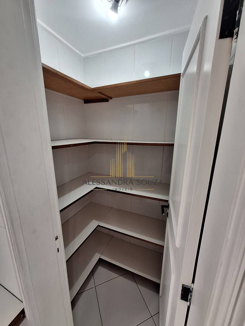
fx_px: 123
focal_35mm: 13
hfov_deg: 89.9
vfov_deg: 106.2
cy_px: 163
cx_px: 122
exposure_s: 1/40
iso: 125
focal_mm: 1.74
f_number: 2.2
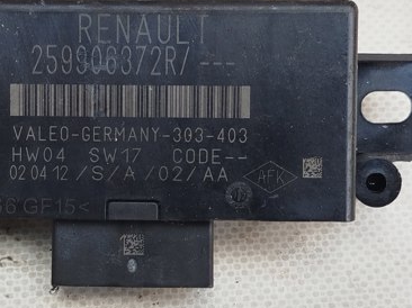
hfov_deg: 23.3
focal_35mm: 84
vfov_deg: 17.5
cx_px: 161
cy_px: 152
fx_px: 999
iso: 64
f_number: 1.7
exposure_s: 1/100
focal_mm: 5.31
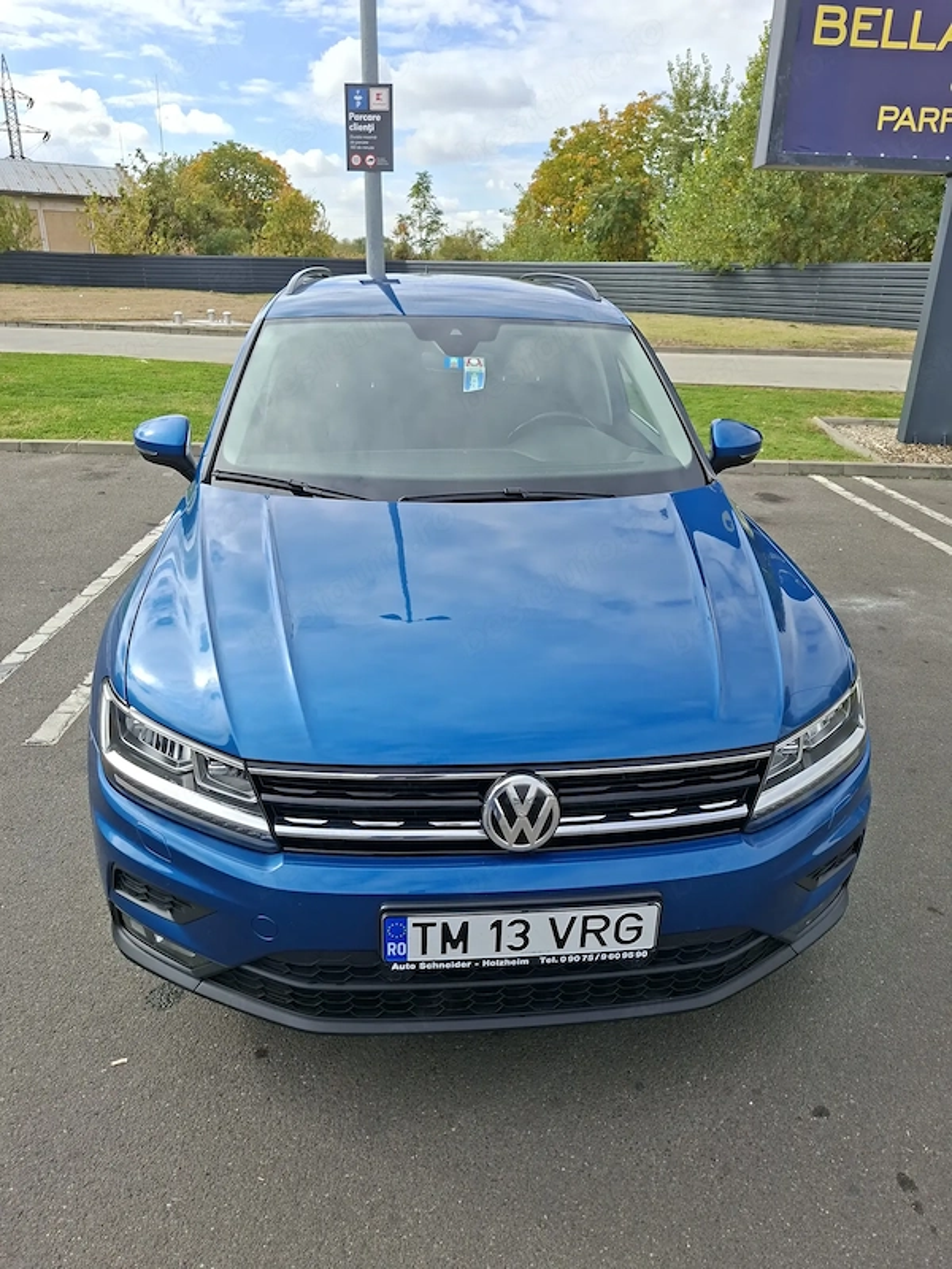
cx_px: 476
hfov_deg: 58.9
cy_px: 634
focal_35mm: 23
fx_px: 843
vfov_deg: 73.9
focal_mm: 5.54
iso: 50
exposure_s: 1/2028
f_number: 1.8
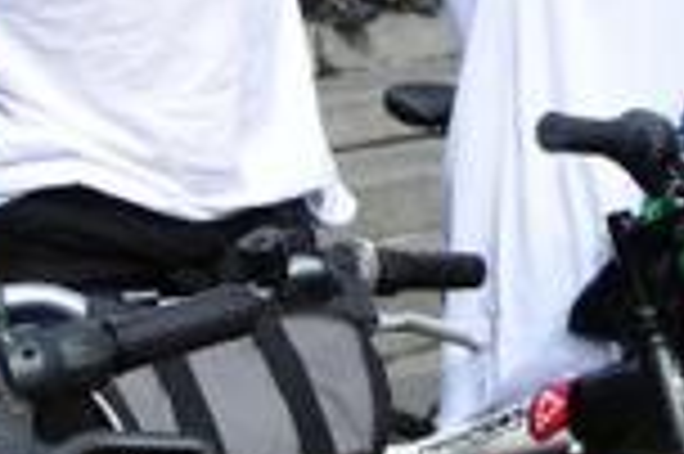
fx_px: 2226
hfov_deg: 17.3
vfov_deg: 11.0
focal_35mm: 117
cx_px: 576
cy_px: -303
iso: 400
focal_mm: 17
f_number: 3.2
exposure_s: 1/4000
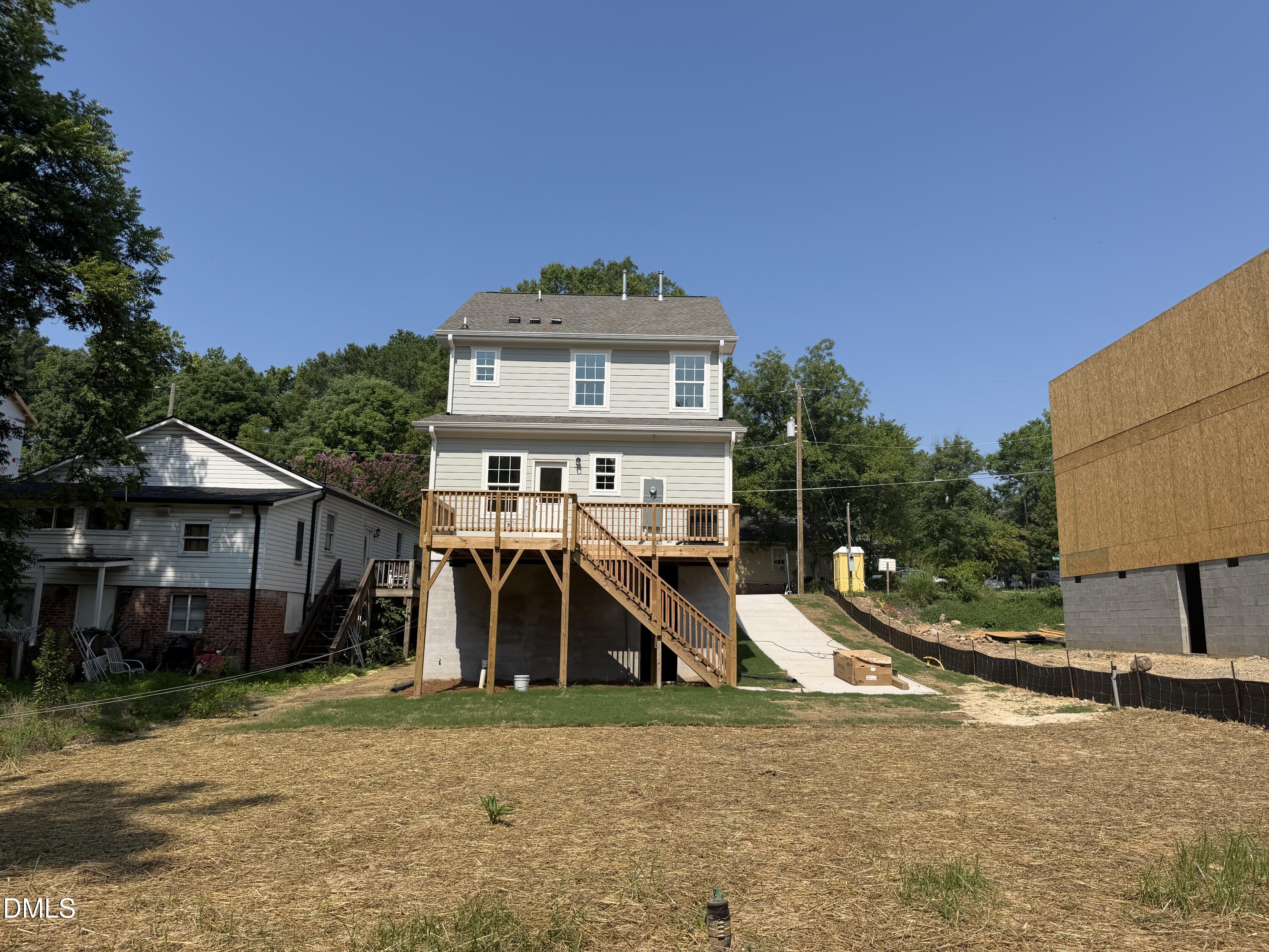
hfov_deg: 71.6
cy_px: 476
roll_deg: -0.9
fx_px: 880
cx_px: 634
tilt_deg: +9.2
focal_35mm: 24
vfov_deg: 56.8
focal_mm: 6.76
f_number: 1.78
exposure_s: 1/5319
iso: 80
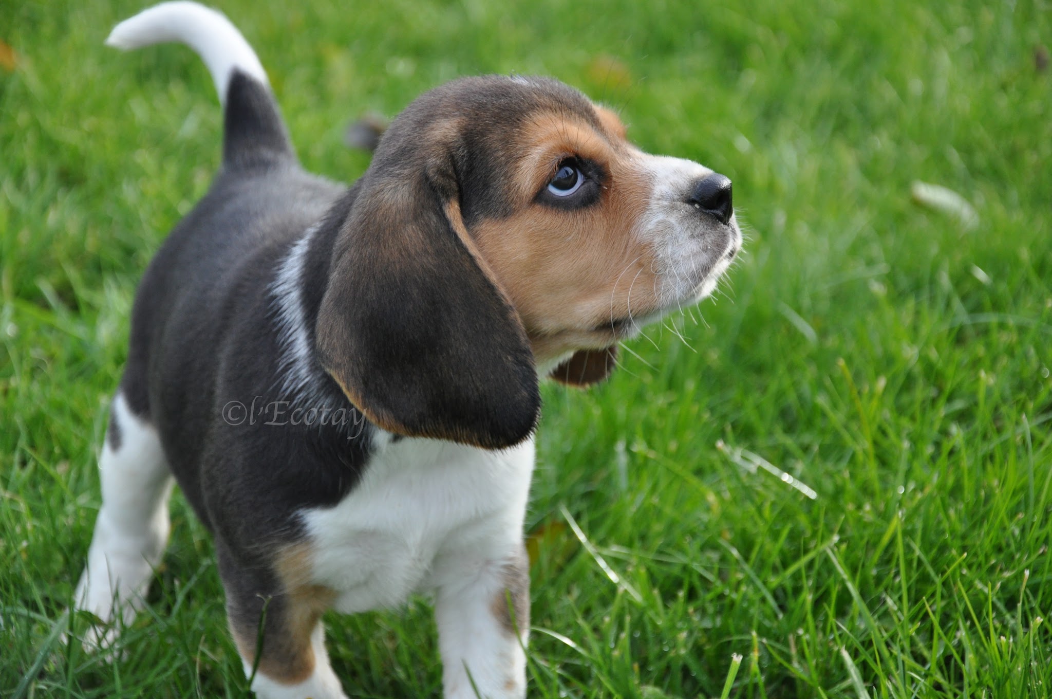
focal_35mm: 112
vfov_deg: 12.1
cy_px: 350
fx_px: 3283
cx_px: 526
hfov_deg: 18.2
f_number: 5.3
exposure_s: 1/640
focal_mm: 75
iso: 800
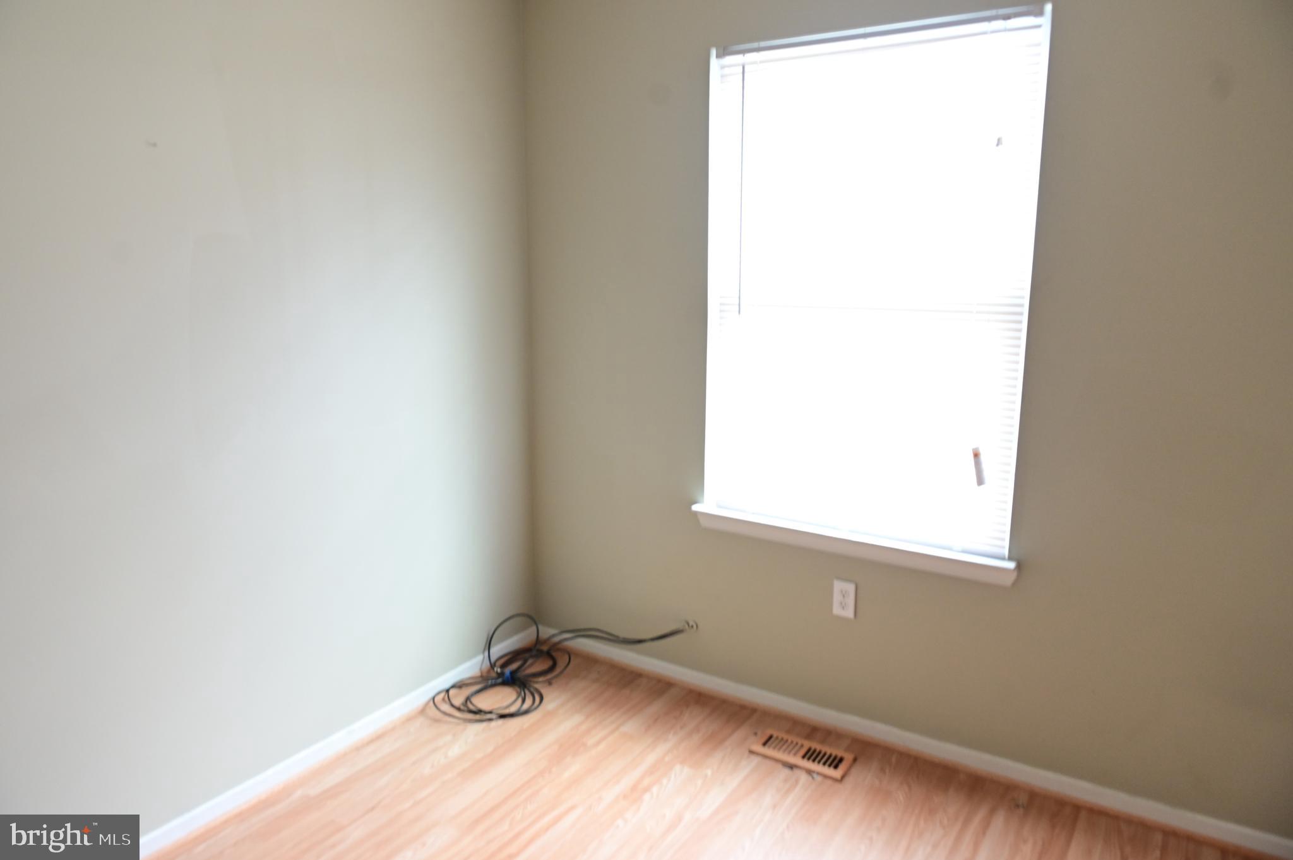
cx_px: 646
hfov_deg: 73.8
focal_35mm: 24
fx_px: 861
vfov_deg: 53.1
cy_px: 430
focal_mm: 24
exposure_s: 1/60
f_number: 4
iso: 2000
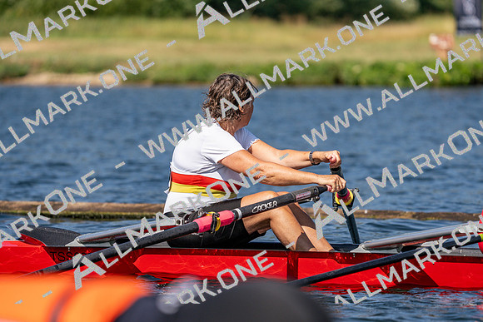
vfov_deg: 4.0
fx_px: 4616
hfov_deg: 6.0
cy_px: 161
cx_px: 242
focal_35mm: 344
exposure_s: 1/2000
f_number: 6.3
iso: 250
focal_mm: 344
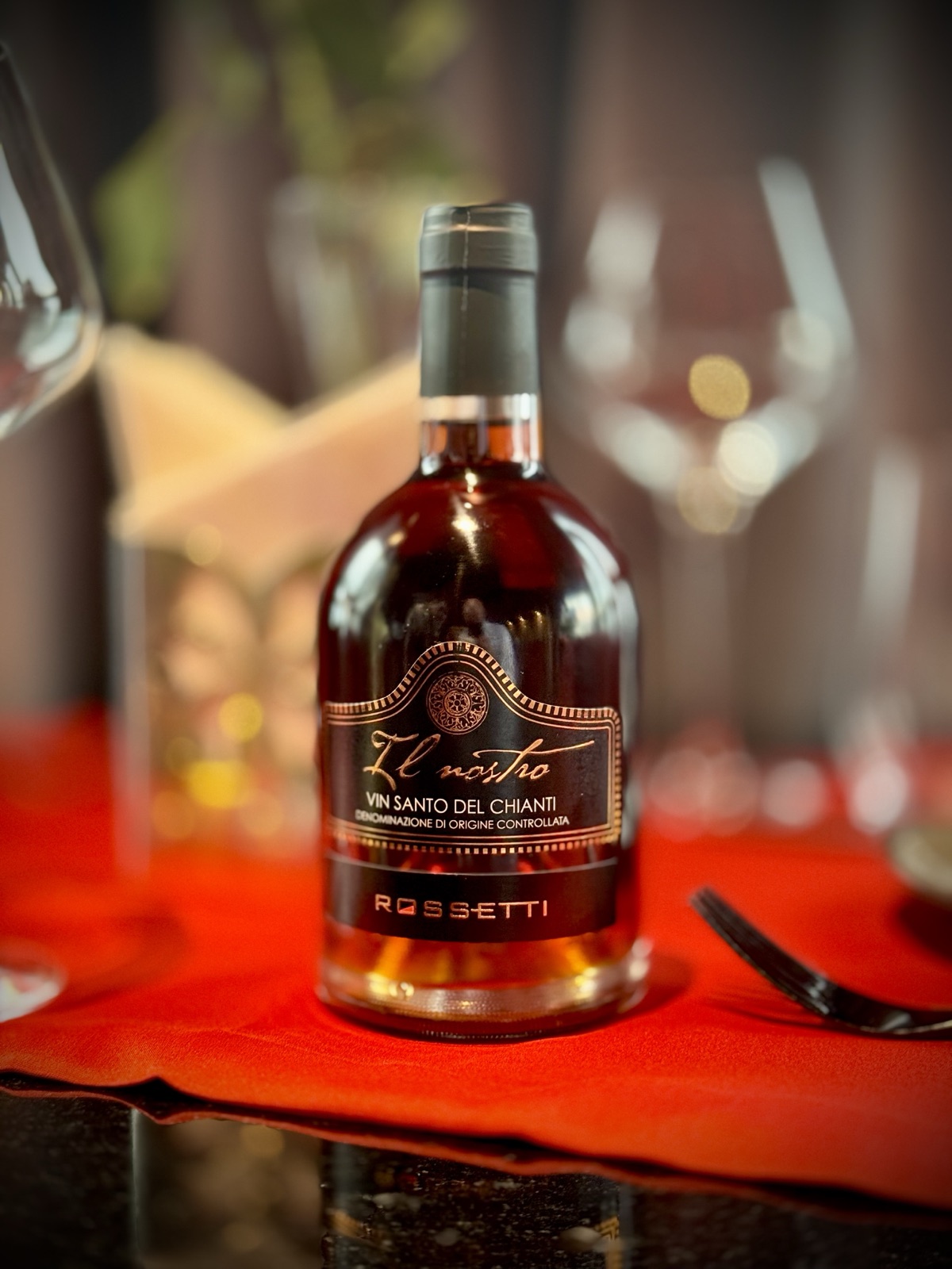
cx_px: 476
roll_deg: +0.2
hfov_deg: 30.3
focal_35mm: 48
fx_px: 1760
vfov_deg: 39.7
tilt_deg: -6.1
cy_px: 634
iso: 320
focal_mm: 6.76
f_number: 1.78
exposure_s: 1/33
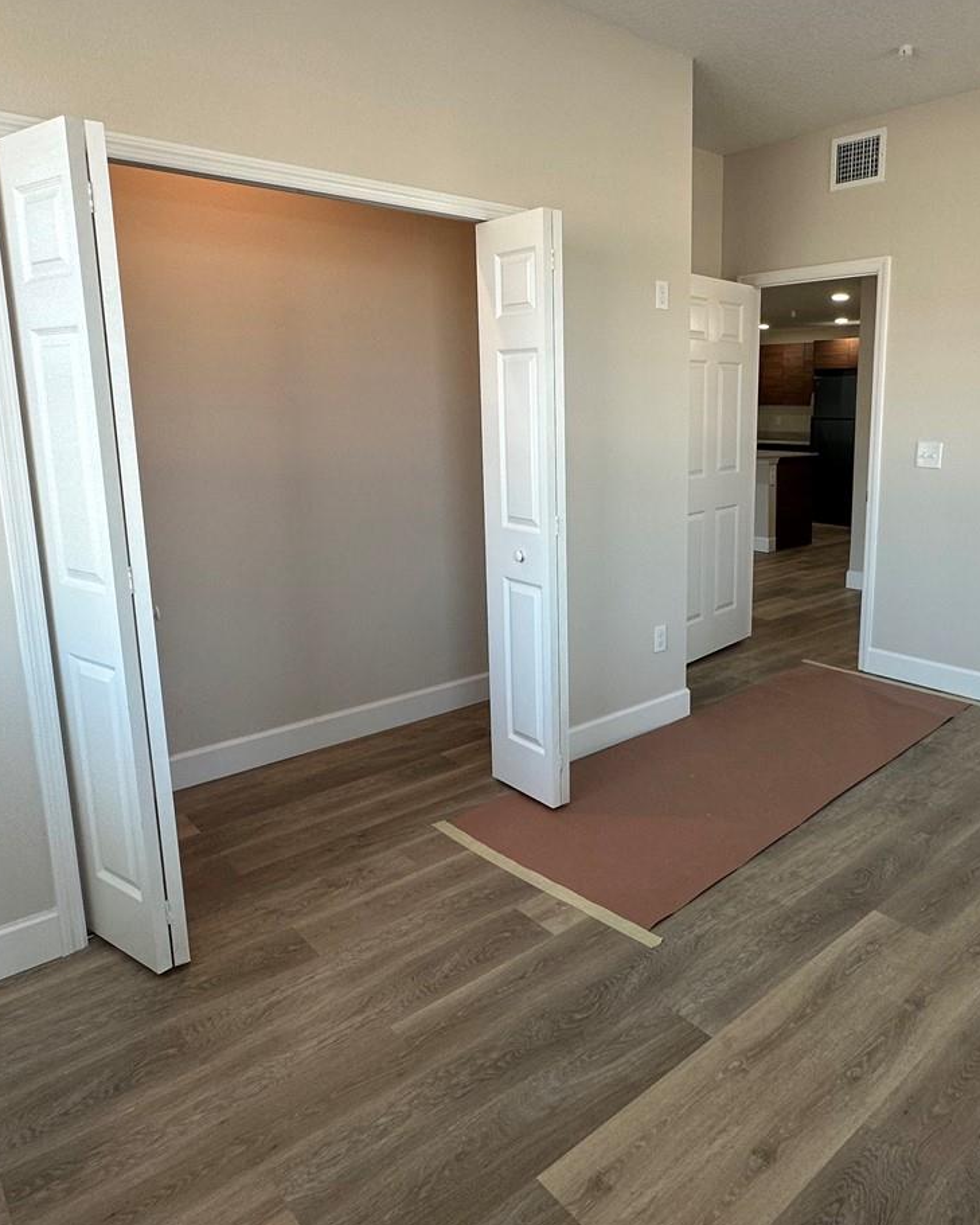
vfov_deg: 70.1
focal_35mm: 24
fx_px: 870
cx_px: 629
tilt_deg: -9.7
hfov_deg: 57.8
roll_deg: -0.1
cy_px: 555
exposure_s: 1/120
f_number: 2.2
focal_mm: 2.22
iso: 100
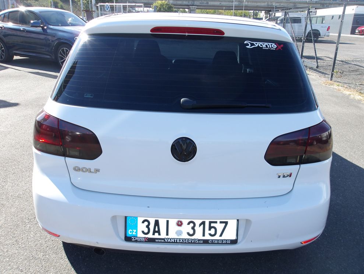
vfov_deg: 49.8
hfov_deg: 63.4
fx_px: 295
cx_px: 188
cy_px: 139
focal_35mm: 28
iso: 100
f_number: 3
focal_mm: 4.9
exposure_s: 1/437
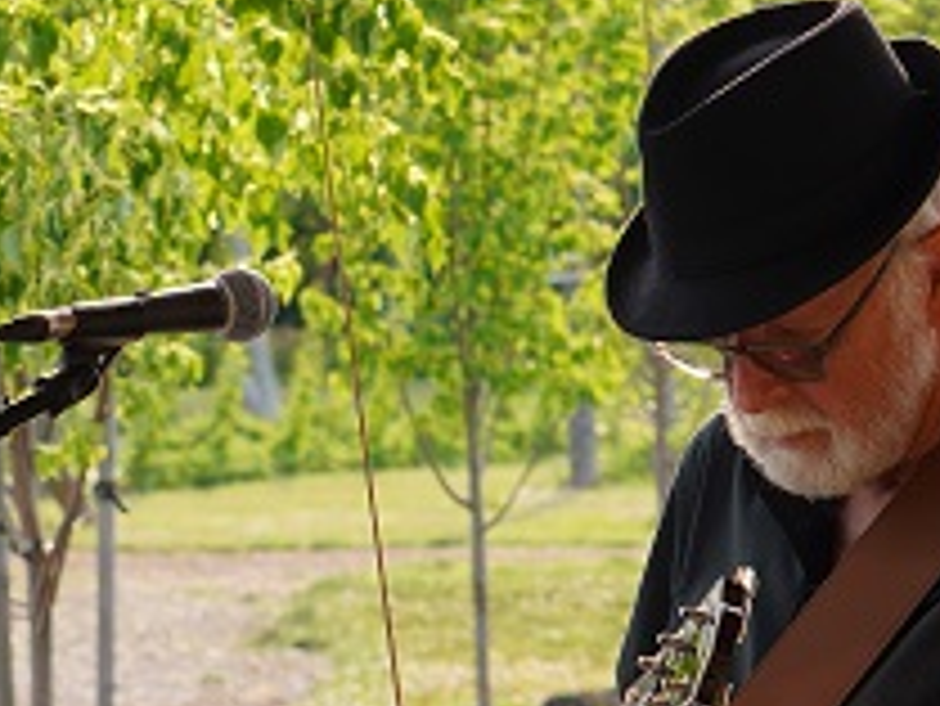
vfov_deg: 5.7
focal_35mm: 259
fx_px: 7037
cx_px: -81
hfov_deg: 7.6
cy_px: 612
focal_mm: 47
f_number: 5.6
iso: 100
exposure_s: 1/125
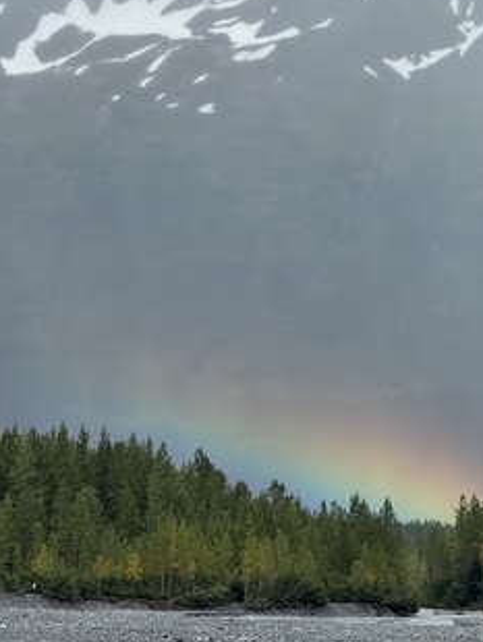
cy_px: 259
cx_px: 284
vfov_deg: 9.8
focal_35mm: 201
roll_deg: -0.7
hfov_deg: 7.4
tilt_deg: +3.3
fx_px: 3734
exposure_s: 1/1018
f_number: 2.8
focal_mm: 15.66
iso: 50
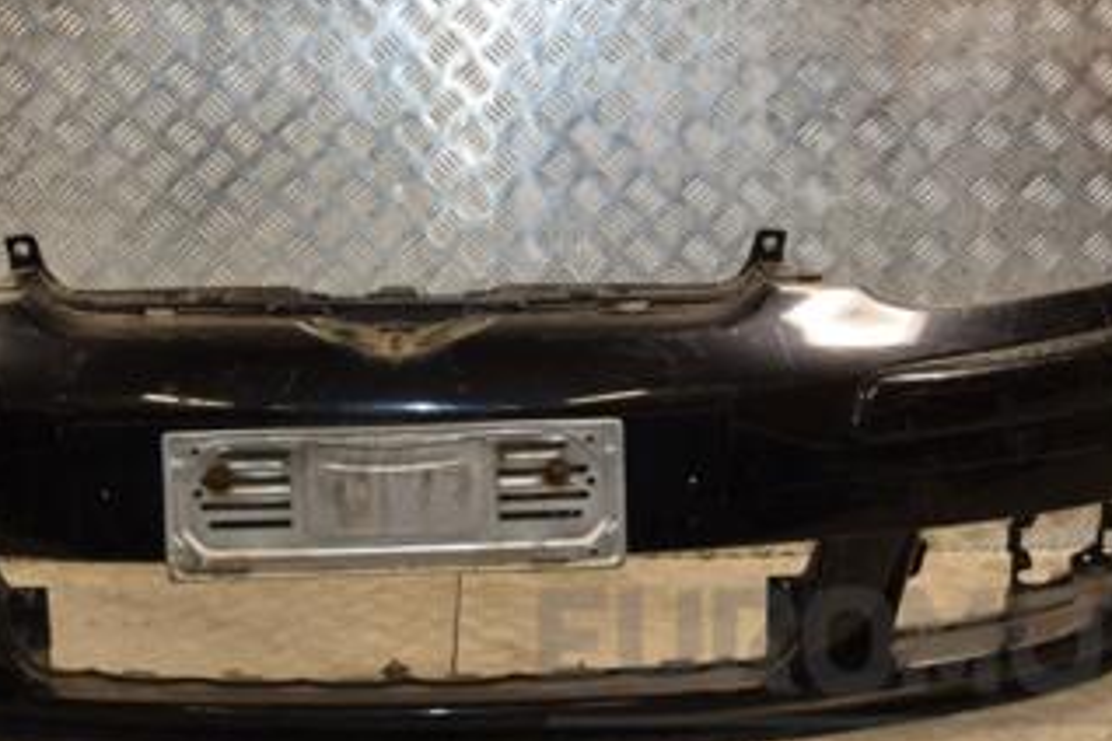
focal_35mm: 68
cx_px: 472
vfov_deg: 19.9
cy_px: 175
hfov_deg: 29.6
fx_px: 2100
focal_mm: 24
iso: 800
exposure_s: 1/200
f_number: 5.6
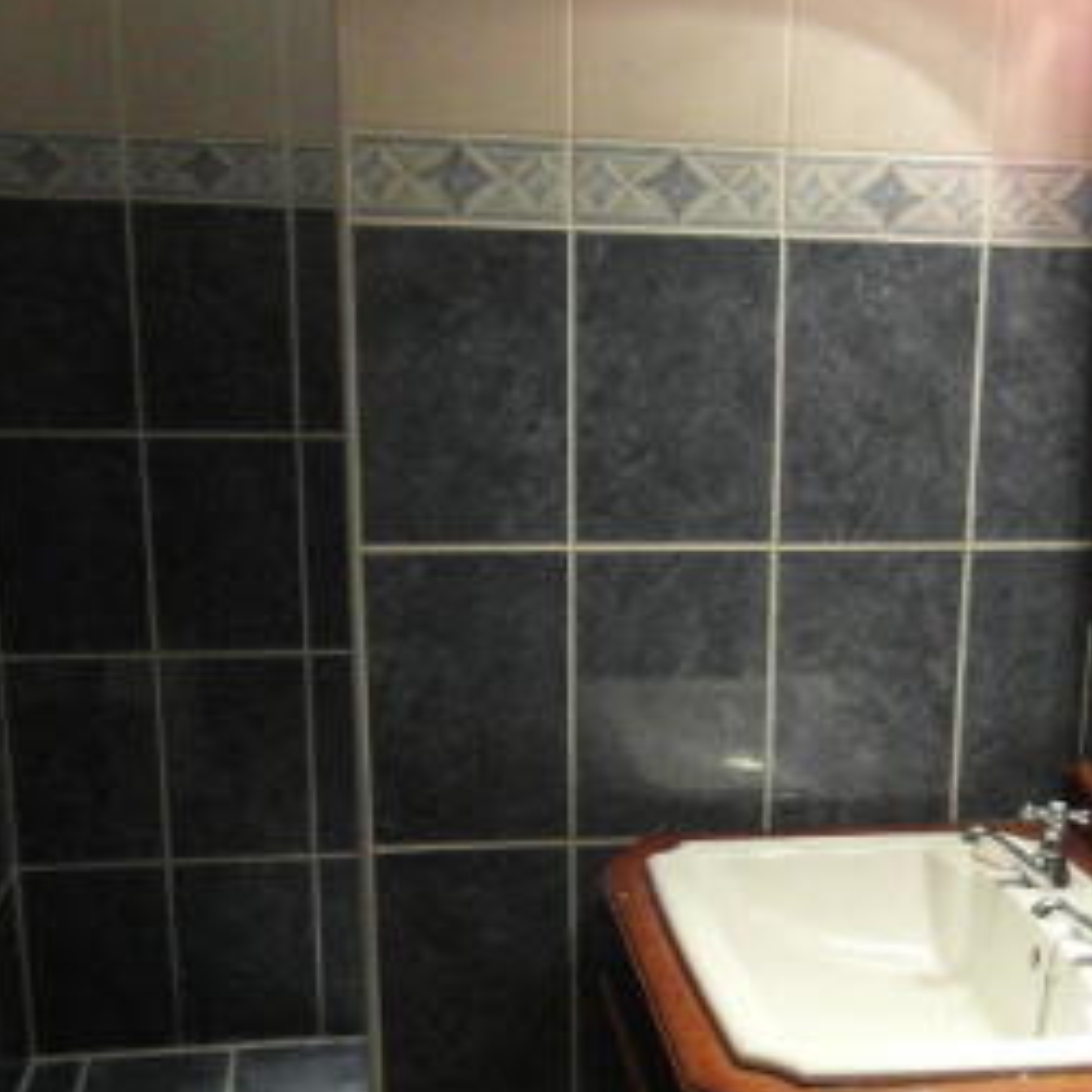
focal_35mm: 49
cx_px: 834
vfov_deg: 34.1
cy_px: 800
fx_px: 1749
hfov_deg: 33.9
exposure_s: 1/30
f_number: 3.2
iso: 240
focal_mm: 4
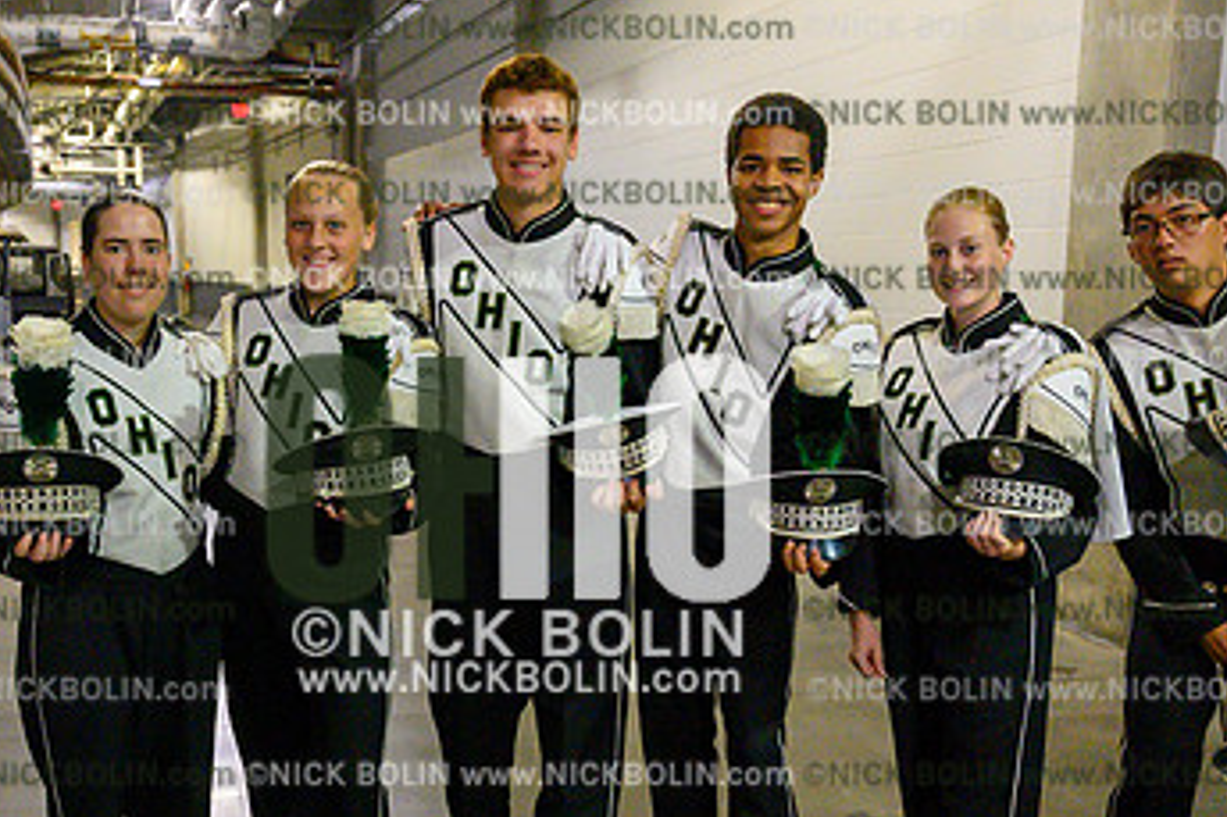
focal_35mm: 43
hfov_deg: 45.3
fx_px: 1465
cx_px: 517
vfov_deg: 31.0
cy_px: 524
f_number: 5.6
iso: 10000
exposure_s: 1/160
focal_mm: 25.5
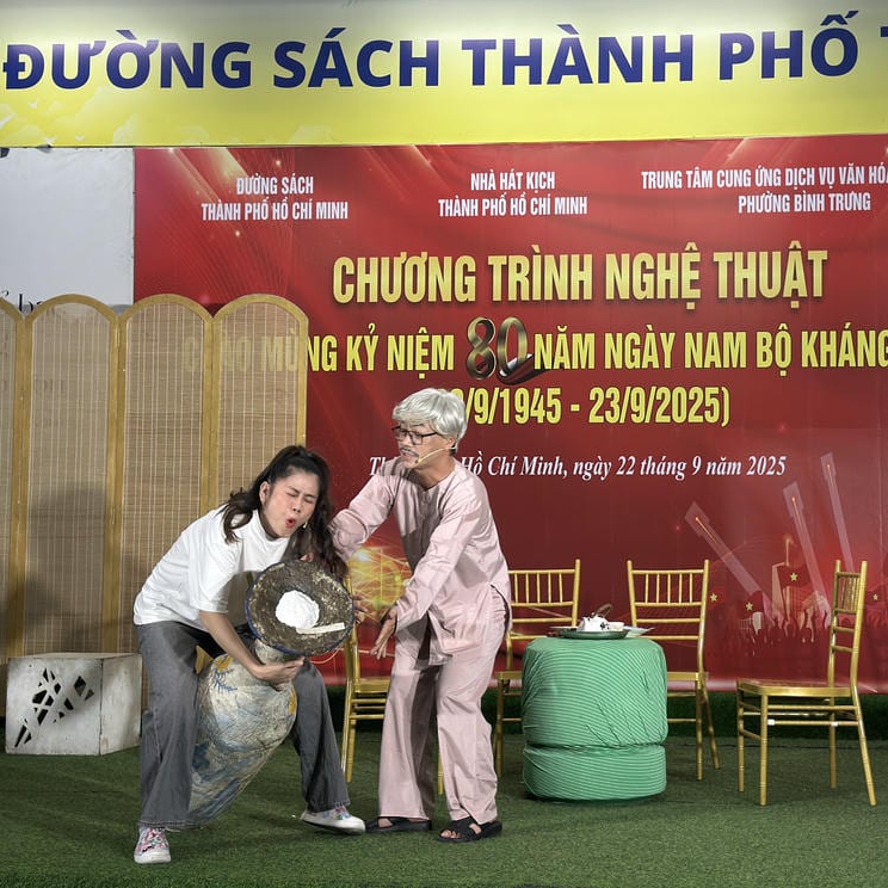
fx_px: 1654
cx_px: 576
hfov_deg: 29.9
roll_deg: +0.0
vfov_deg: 30.0
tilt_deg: +3.8
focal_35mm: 57
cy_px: 446
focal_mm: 6.86
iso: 64
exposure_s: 1/104
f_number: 1.78
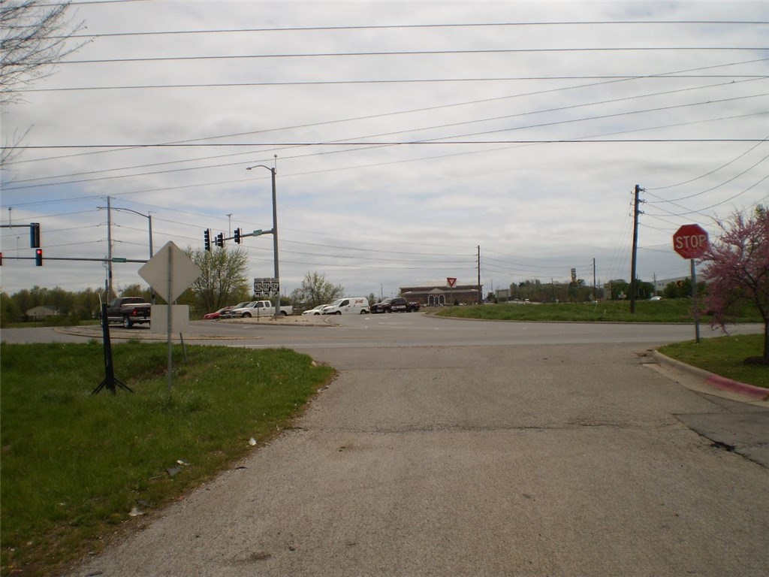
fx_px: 800
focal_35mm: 36
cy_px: 288
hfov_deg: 51.4
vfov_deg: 39.7
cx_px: 384
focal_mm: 6.3
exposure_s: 1/2000
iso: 64
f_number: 4.6
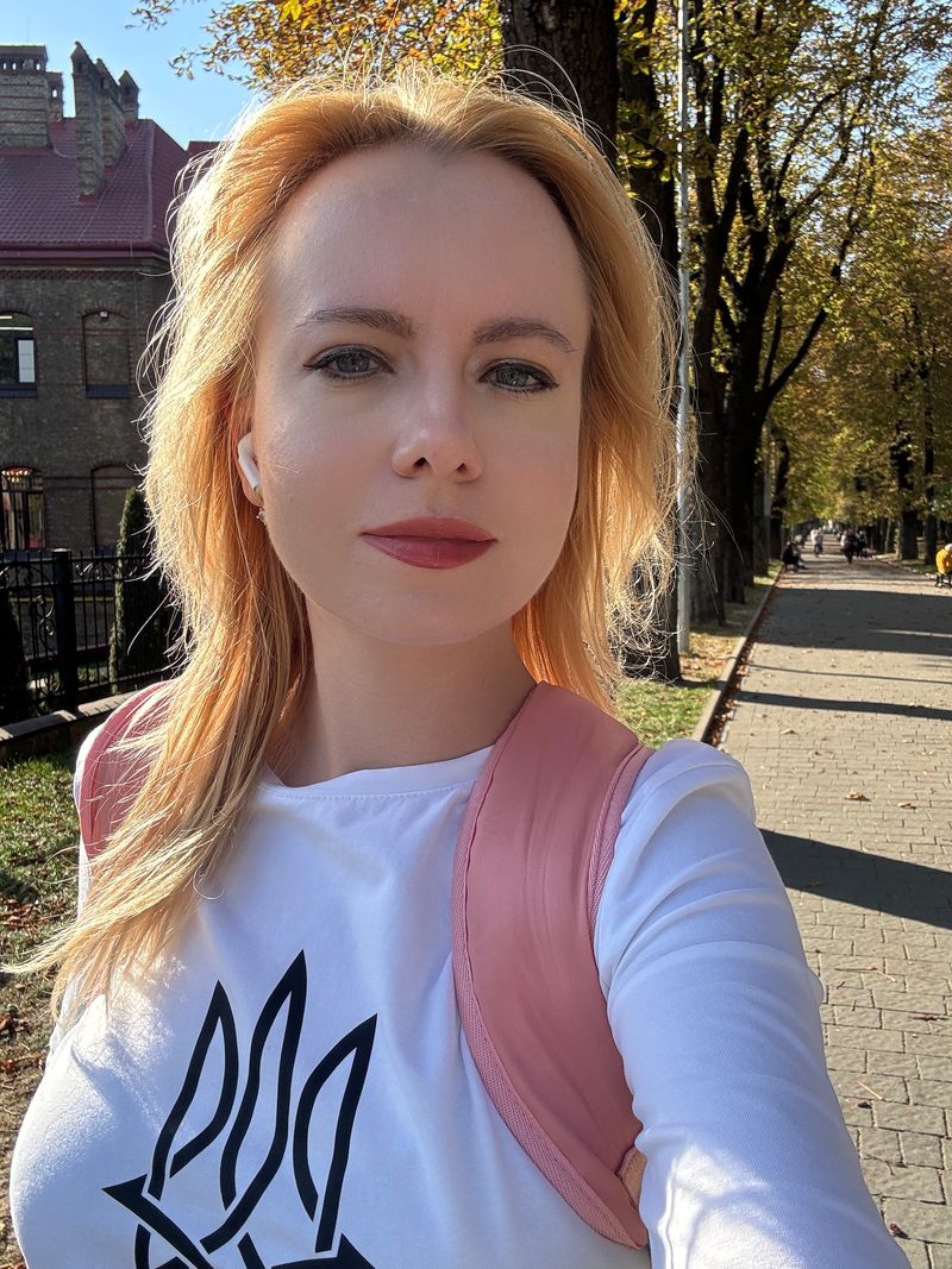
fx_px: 1100
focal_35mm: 30
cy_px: 634
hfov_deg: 46.8
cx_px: 476
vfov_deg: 60.0
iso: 25
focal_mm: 2.69
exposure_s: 1/229
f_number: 1.9
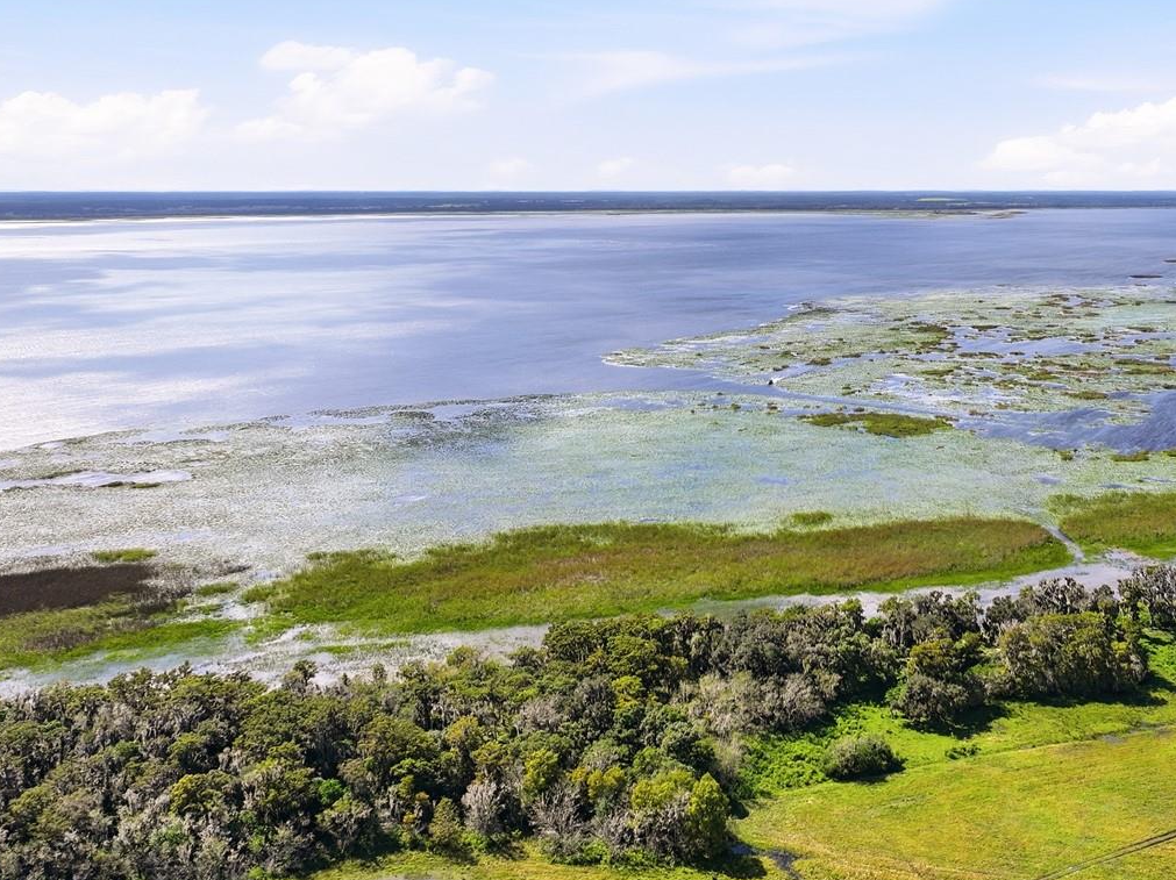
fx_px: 1290
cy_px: 329
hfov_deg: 47.6
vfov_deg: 37.5
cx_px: 843
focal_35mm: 38
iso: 200
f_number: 2.8
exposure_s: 1/6400
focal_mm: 12.3
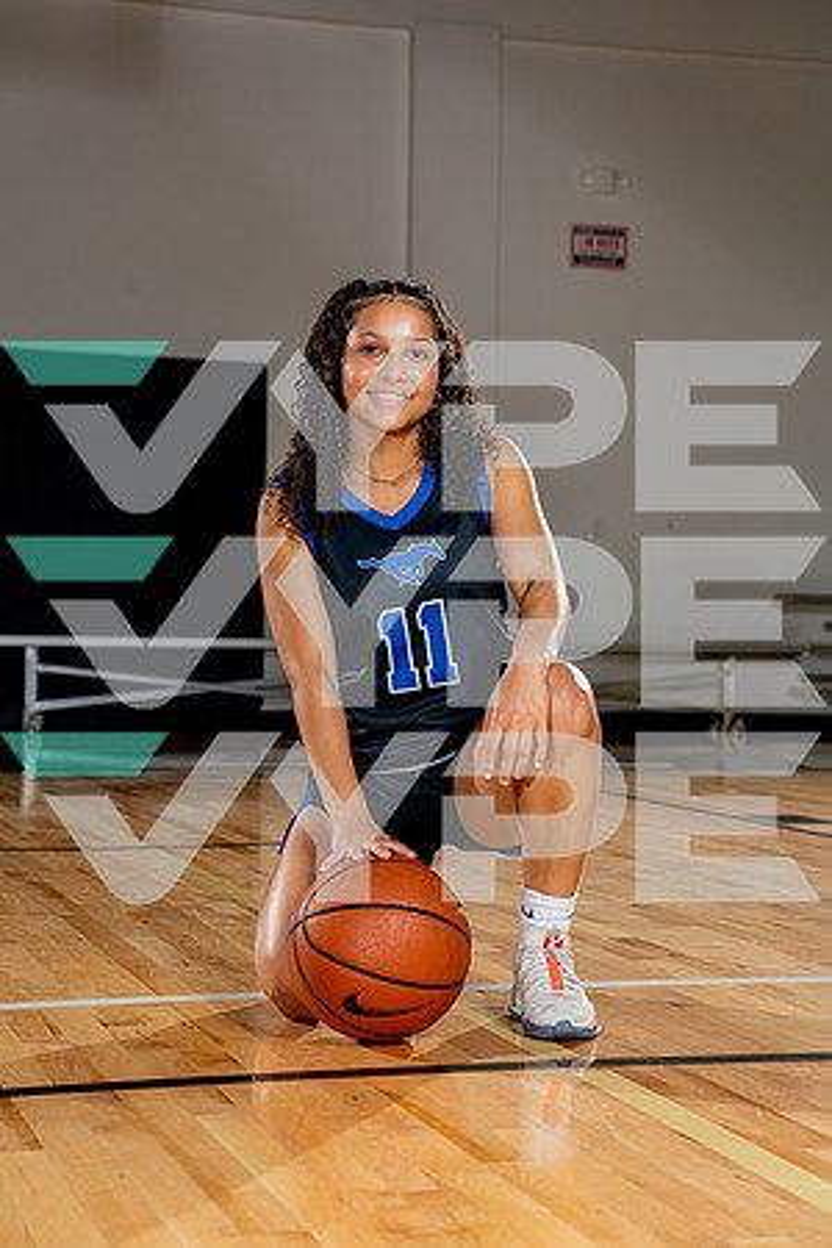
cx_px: 416
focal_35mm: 70
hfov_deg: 19.5
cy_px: 624
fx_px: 2426
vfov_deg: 28.8
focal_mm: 70
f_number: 5.6
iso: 200
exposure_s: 1/250
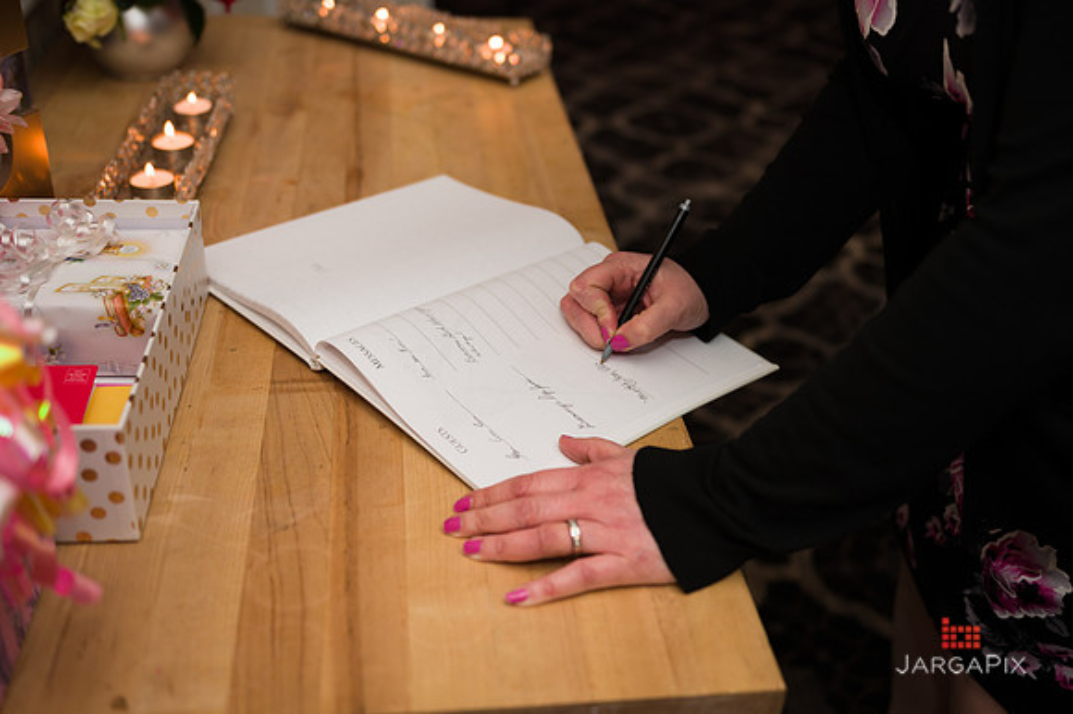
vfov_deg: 35.0
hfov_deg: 50.7
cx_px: 536
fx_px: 1132
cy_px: 357
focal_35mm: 38
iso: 400
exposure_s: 1/200
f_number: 3.2
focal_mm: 38
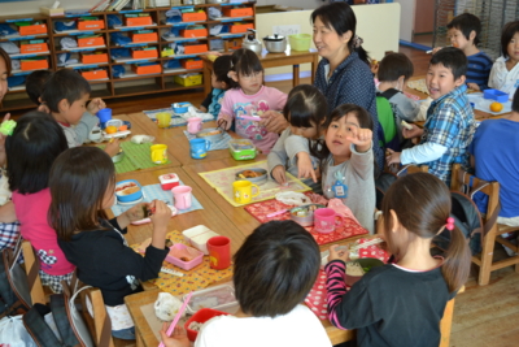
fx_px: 606
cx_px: 260
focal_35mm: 42
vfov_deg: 31.9
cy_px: 174
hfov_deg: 46.4
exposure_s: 1/80
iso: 400
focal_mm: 28
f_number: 4.5
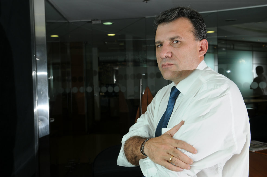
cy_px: 88
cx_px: 134
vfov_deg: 29.8
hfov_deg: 43.6
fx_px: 334
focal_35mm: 45
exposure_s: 1/160
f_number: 6.3
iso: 250
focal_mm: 30
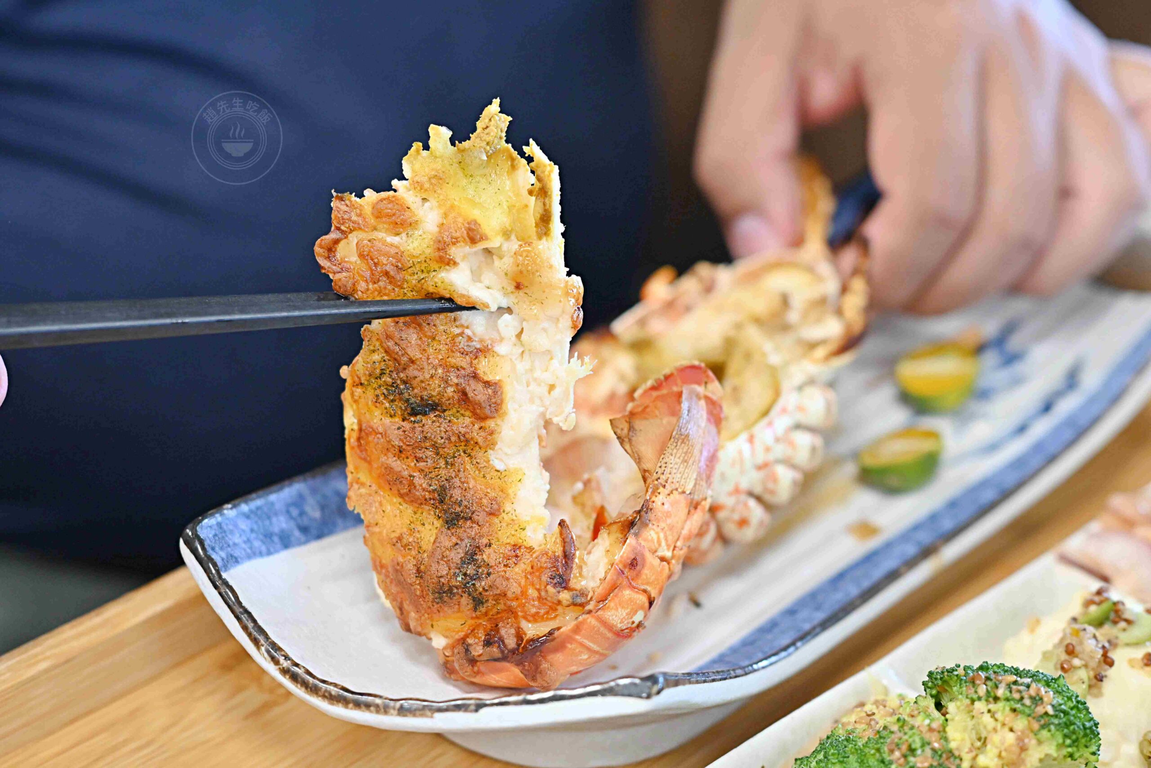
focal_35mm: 75
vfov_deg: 18.2
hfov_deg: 27.0
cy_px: 384
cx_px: 576
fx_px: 2398
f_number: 2.8
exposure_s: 1/200
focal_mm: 50
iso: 800
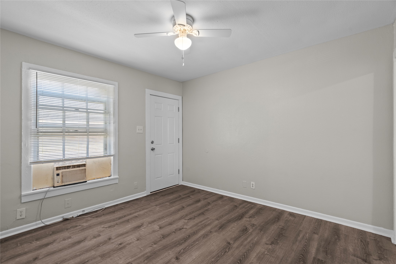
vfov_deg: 73.7
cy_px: 132
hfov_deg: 96.7
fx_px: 176
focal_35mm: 16
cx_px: 198
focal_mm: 16
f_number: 8
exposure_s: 1/3
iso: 1250
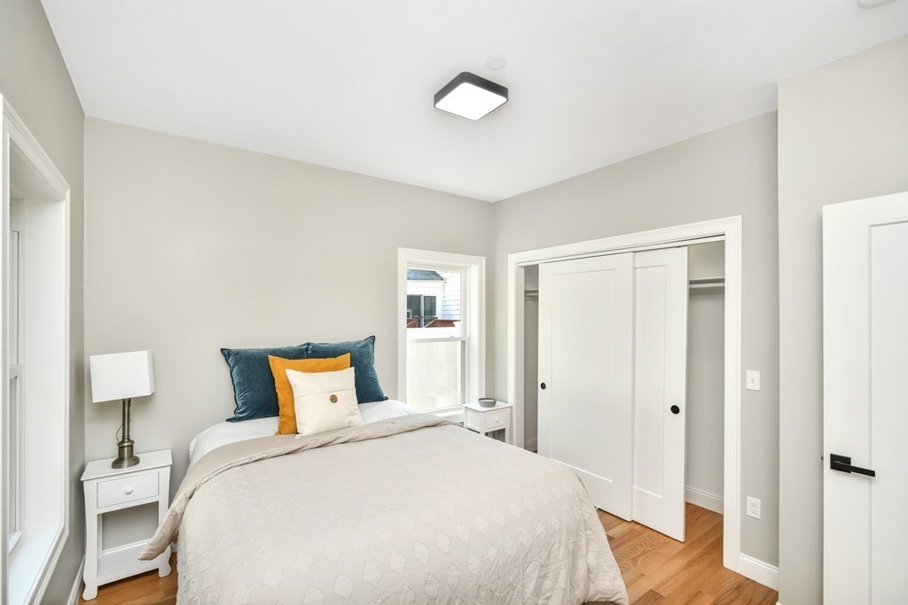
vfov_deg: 77.3
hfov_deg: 100.4
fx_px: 378
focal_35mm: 15
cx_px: 454
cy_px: 302
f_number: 7.1
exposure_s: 1/30
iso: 100
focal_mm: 15
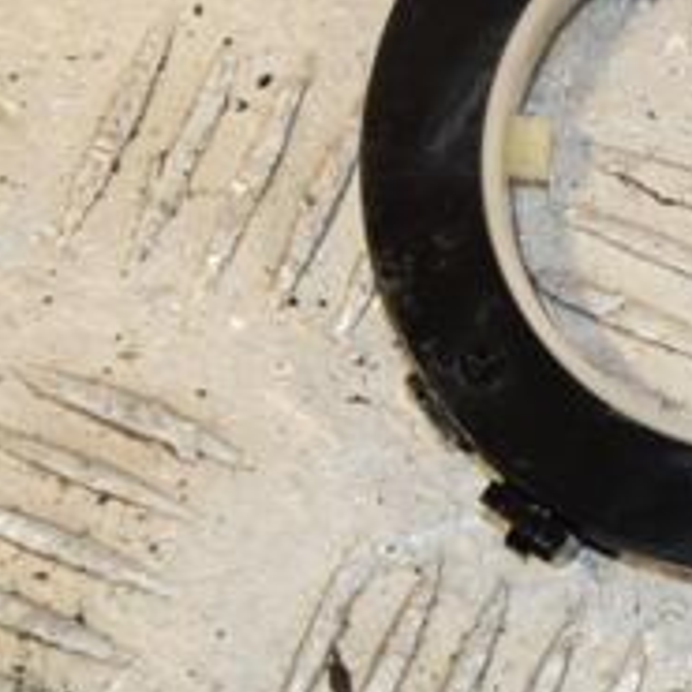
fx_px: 4863
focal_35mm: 215
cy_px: 146
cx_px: 999
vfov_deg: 8.1
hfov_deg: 8.0
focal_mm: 52
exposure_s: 1/200
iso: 800
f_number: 9
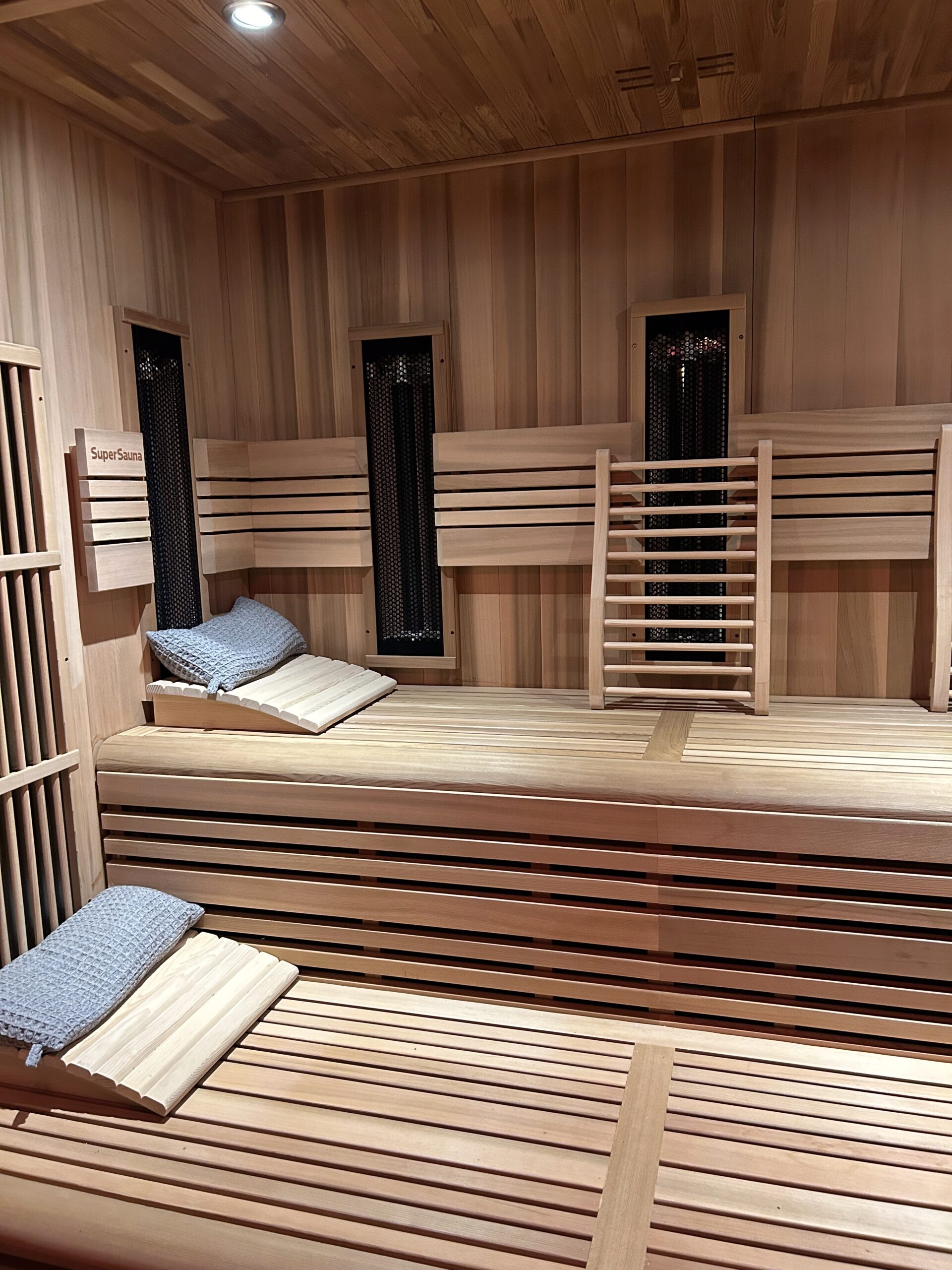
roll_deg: +2.6
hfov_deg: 53.1
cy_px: 635
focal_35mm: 26
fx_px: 953
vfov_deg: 67.3
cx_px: 476
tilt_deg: -8.4
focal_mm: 5.7
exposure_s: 1/60
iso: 320
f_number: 1.5
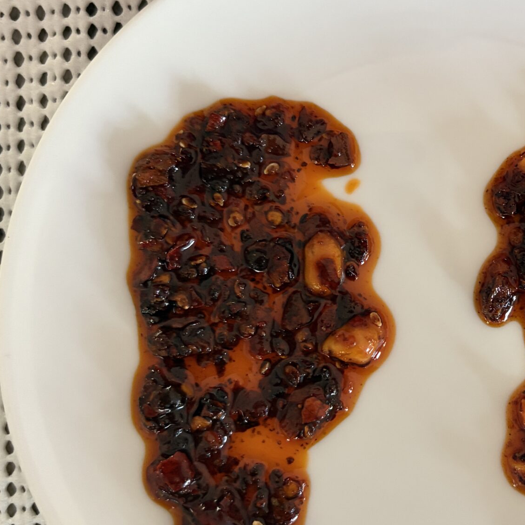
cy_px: 273
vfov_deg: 32.8
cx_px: 413
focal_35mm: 52
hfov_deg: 32.0
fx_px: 892
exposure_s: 1/60
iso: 320
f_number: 1.6
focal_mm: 5.96
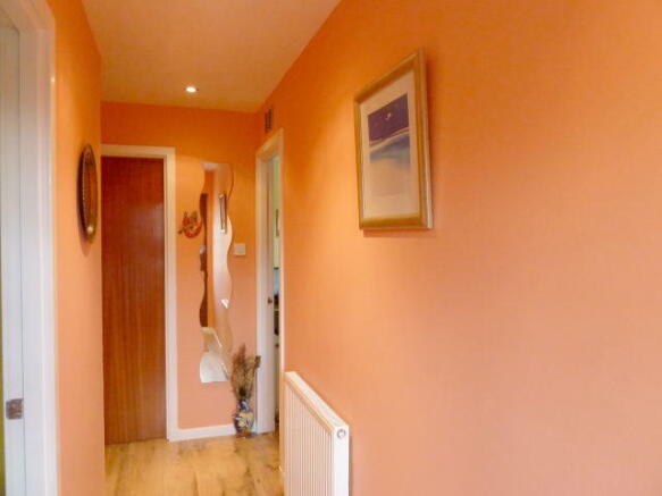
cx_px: 331
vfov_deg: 54.9
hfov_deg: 69.4
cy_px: 248
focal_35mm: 25
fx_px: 478
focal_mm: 4.1
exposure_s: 1/25
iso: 400
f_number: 3.3
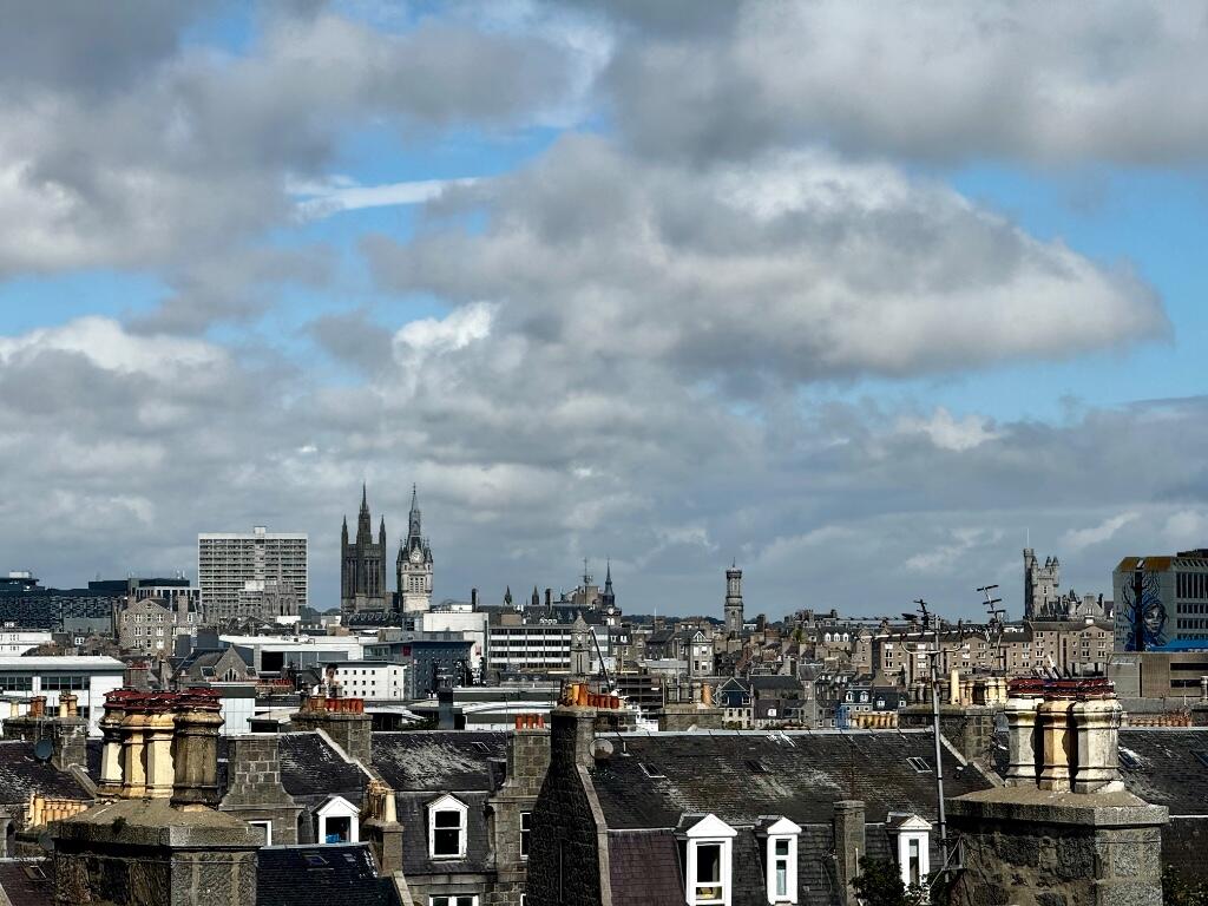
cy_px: 453
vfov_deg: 12.3
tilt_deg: +2.7
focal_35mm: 120
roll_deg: +0.4
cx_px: 604
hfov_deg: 16.4
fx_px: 4188
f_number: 2.8
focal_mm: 15.66
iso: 50
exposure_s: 1/2710
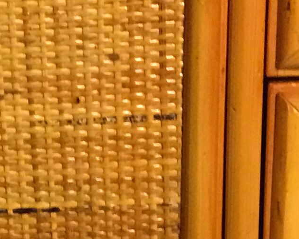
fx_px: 1389
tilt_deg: -18.4
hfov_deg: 12.1
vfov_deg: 9.7
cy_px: 295
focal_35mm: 157
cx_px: -31
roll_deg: +3.0
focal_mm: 3.3
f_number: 2.4
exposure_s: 1/25
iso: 200
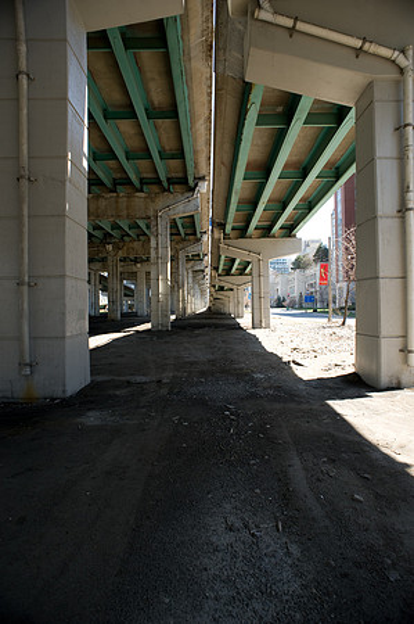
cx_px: 207
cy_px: 312
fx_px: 346
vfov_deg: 84.0
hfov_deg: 61.8
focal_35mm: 20
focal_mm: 20
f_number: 5.6
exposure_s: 1/250
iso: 200
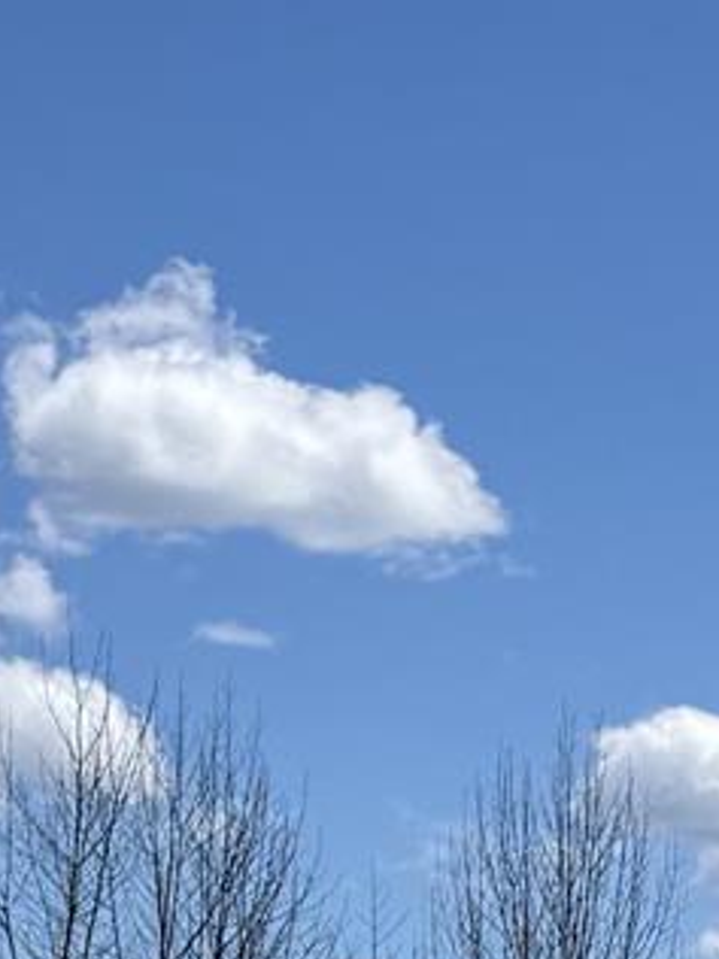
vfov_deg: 11.1
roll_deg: -0.3
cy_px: 1044
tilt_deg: +5.1
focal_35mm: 175
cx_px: 722
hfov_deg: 8.4
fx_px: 4847
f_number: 1.78
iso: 80
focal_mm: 6.76
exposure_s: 1/7353
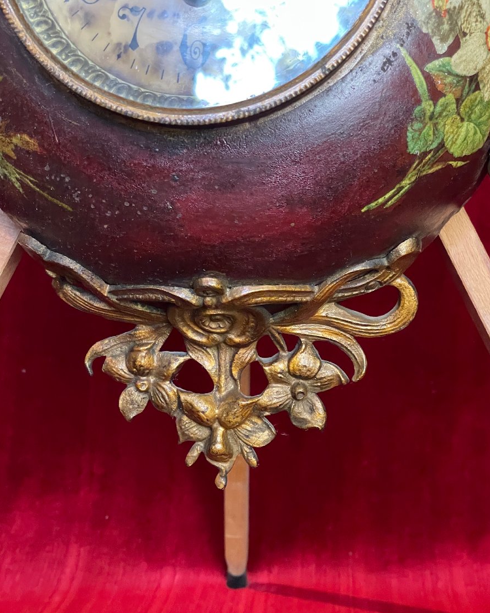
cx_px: 247
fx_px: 997
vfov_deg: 34.1
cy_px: 332
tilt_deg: -5.2
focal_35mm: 55
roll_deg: +0.3
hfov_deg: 27.6
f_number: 2
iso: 800
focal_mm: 6
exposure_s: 1/43
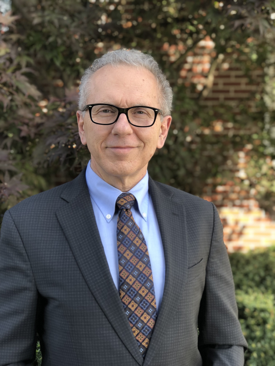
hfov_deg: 25.7
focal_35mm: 57
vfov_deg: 33.8
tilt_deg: -5.7
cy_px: 183
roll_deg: -0.4
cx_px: 138
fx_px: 604
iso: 25
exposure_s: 1/120
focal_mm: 6.6
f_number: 2.8
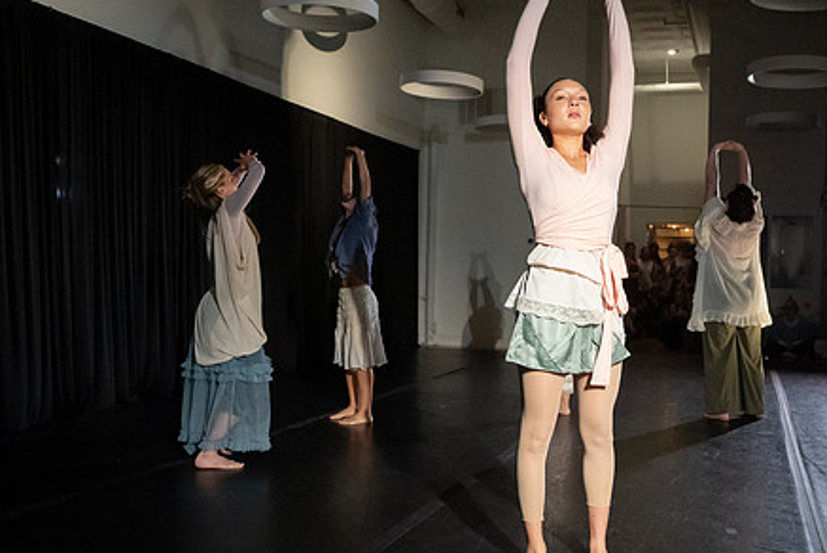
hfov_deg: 48.1
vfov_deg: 33.4
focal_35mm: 40
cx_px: 501
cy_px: 294
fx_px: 919
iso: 6400
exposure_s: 1/400
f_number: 5
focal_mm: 28
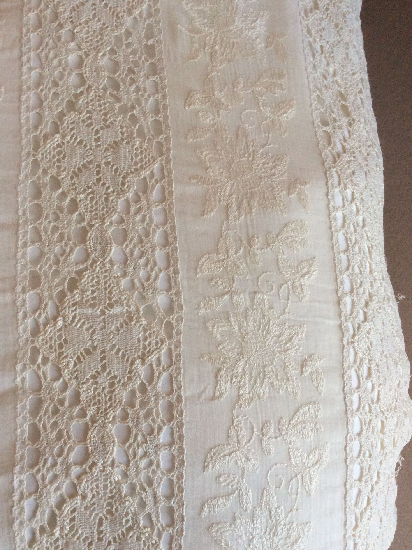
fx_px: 524
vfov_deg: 55.4
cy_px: 271
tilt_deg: -78.4
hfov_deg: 42.9
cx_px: 206
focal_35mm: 33
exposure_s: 1/25
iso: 125
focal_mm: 3.3
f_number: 2.4
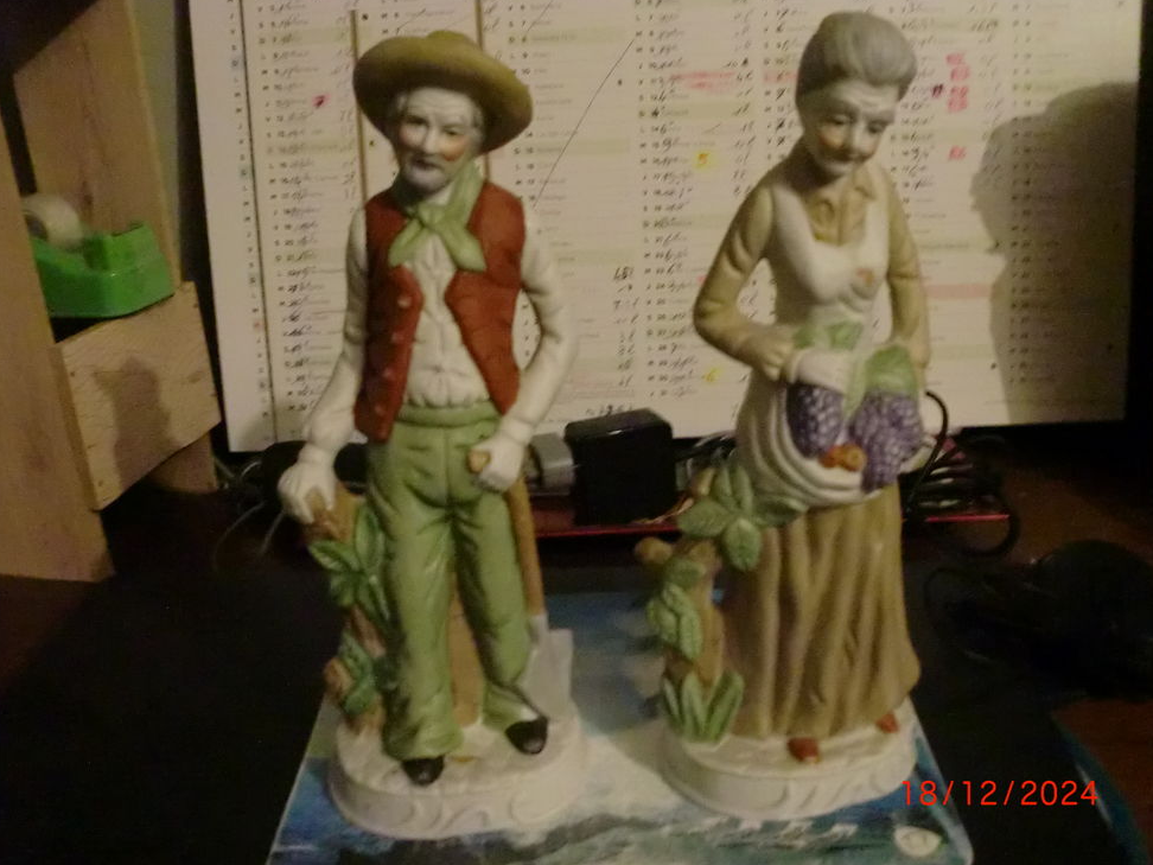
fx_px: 1199
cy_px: 438
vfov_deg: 39.7
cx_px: 582
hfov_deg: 51.4
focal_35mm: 36
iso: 1600
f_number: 3.1
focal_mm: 6.3
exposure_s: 1/50
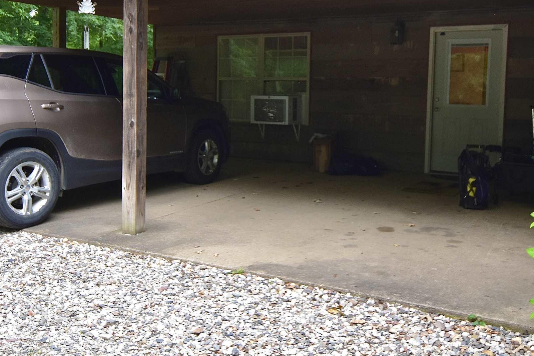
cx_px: 237
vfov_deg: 34.3
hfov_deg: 50.8
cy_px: 78
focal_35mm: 38
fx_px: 561
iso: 400
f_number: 8
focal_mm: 15
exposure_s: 1/80
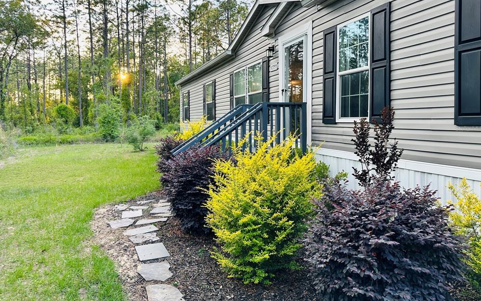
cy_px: 128
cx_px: 239
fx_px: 341
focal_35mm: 26
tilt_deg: -1.1
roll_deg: +0.1
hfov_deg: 70.4
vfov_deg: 47.4
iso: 80
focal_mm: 6.86
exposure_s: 1/172
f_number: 1.78
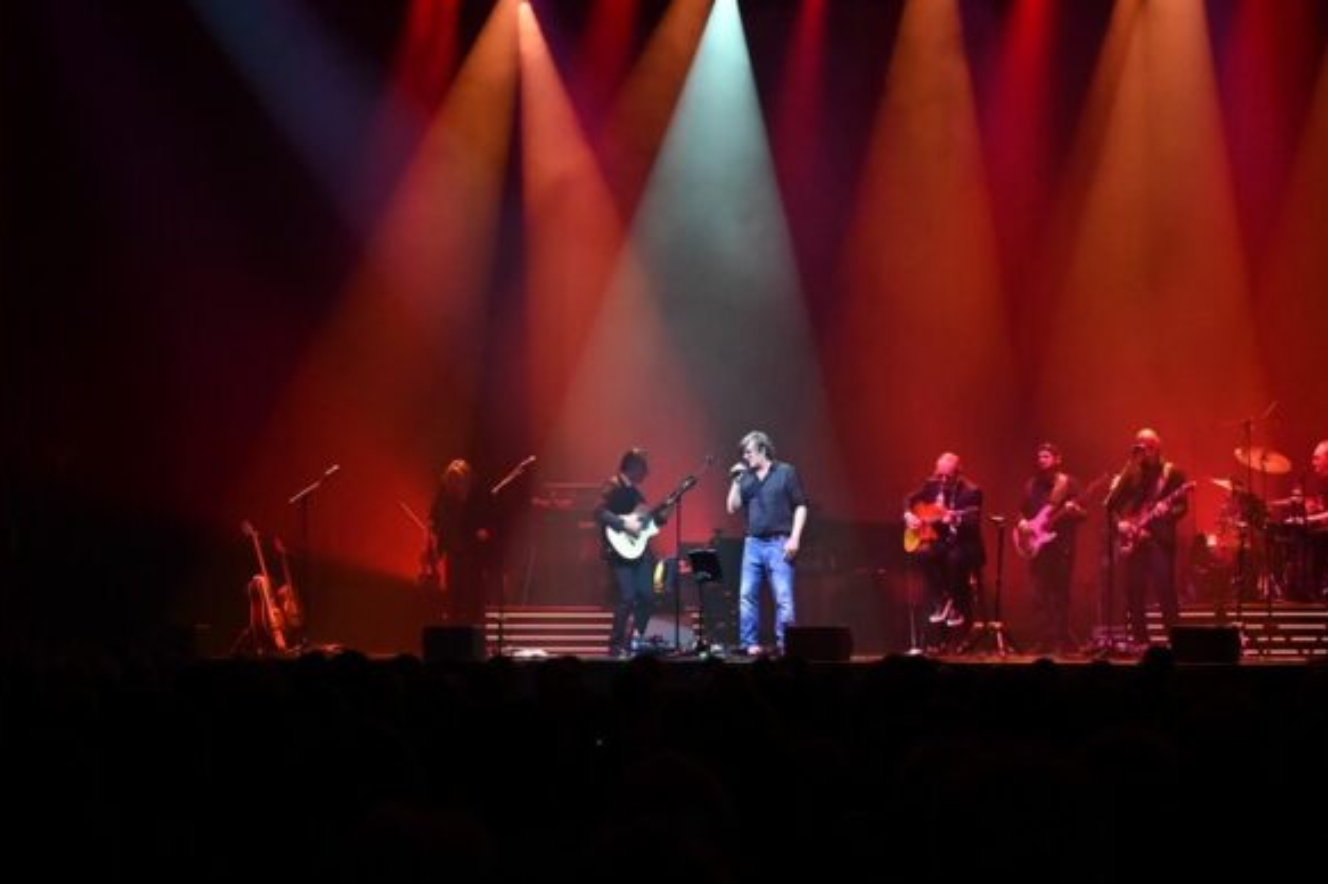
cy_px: 504
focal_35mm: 79
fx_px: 2912
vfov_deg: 17.2
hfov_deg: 25.7
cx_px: 759
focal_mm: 45
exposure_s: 1/800
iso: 8000
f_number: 4
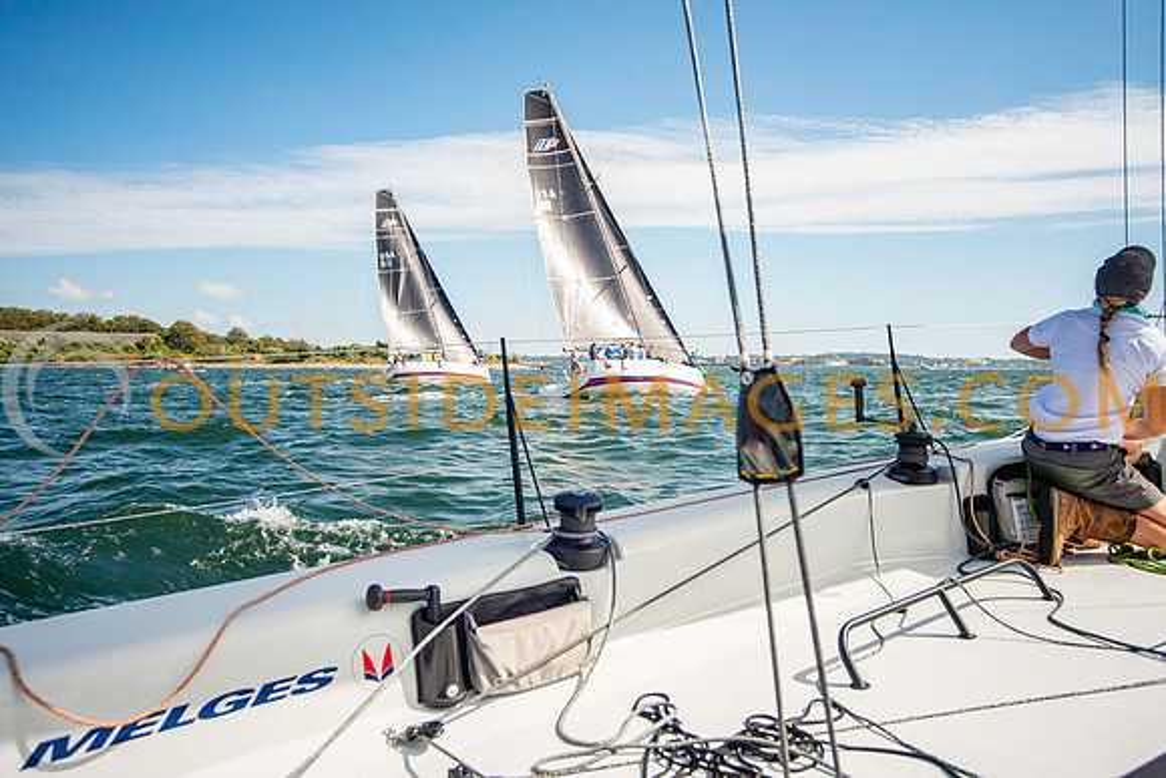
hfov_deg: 67.4
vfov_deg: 48.0
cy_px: 389
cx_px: 583
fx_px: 875
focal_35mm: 27
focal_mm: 25
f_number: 5
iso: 320
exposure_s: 1/2000
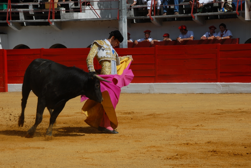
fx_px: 995
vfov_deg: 9.7
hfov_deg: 14.4
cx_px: 126
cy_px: 84
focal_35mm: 142
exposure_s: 1/250
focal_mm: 95
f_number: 9.5
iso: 100
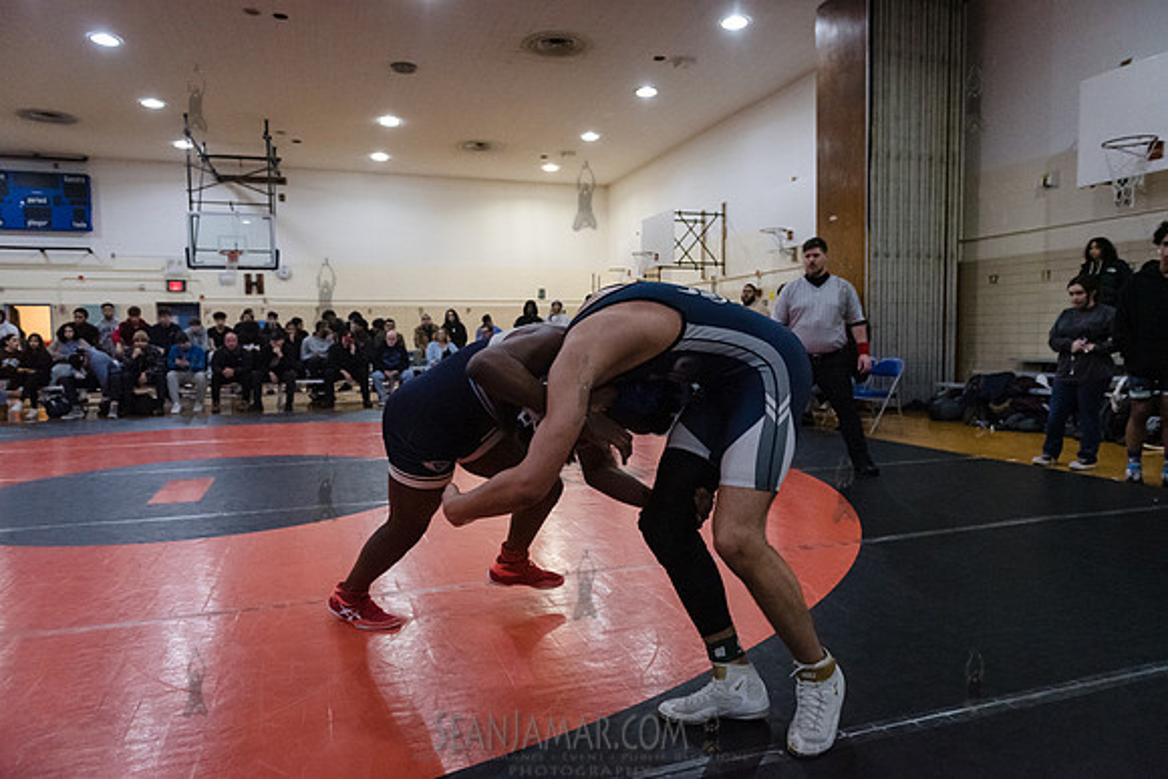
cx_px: 584
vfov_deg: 53.2
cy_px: 390
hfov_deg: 73.7
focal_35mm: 24
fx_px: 779
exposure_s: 1/400
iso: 8000
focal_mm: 24
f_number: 3.2
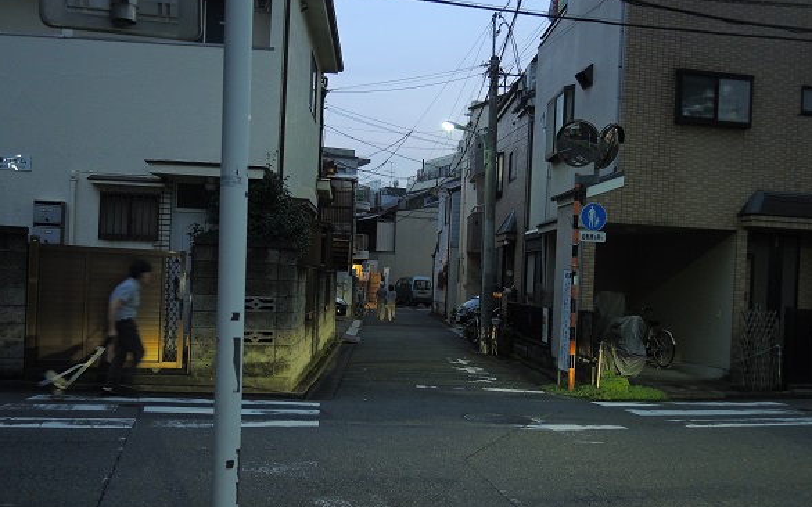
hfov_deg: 51.5
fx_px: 841
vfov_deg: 33.5
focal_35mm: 38
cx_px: 414
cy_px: 303
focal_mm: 7.6
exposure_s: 1/20
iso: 400
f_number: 2.5
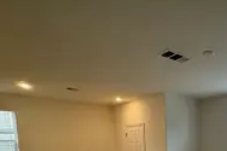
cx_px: 216
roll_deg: -0.2
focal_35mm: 31
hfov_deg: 51.1
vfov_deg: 36.6
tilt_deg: -7.4
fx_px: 195
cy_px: 161
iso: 200
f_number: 2.2
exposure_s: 1/120
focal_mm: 2.22
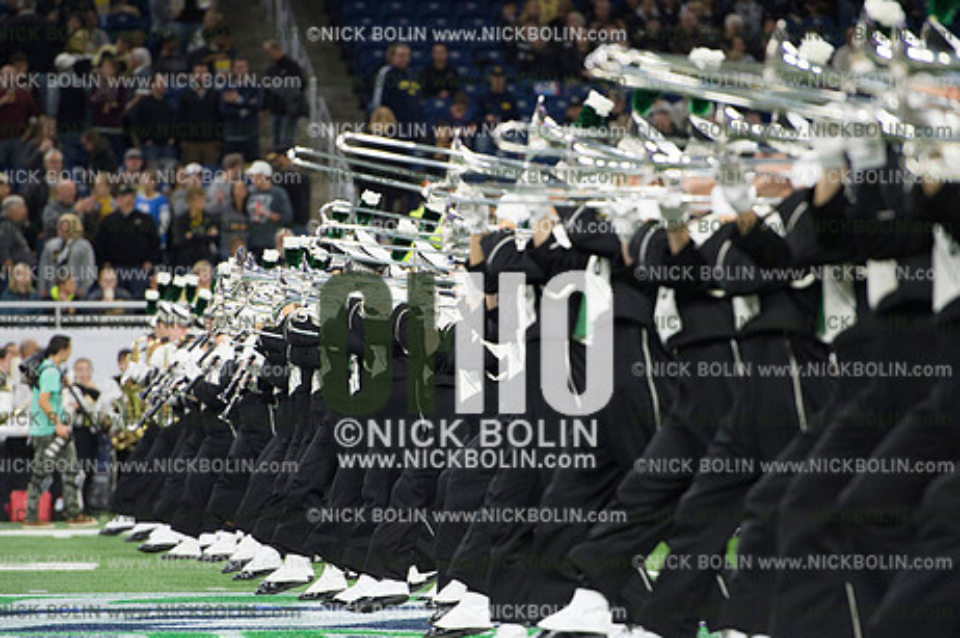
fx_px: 6526
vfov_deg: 5.6
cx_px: 465
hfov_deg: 8.4
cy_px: 370
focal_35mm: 245
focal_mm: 195
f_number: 3.5
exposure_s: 1/1000
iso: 2500
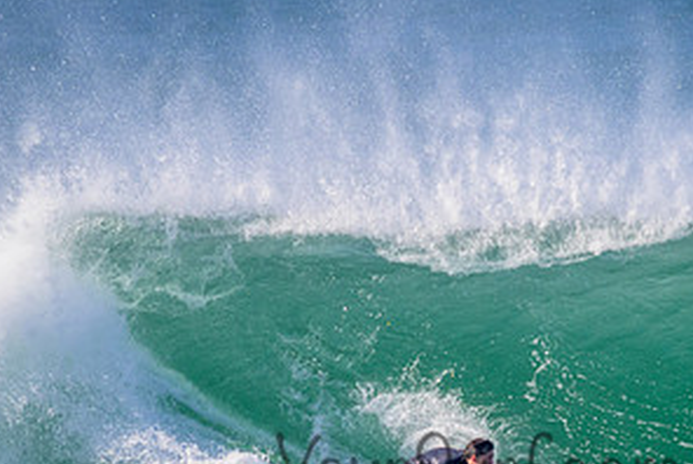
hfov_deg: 1.3
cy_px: 449
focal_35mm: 1567
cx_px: 517
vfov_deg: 0.9
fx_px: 30194
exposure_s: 1/2000
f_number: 11
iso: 2200
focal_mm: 800
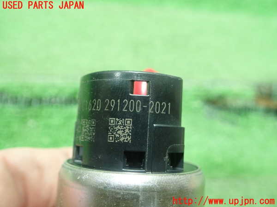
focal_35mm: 30
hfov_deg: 60.0
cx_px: 138
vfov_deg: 46.8
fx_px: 240
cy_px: 104
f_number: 2.3
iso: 800
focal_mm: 5.5
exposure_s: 1/80
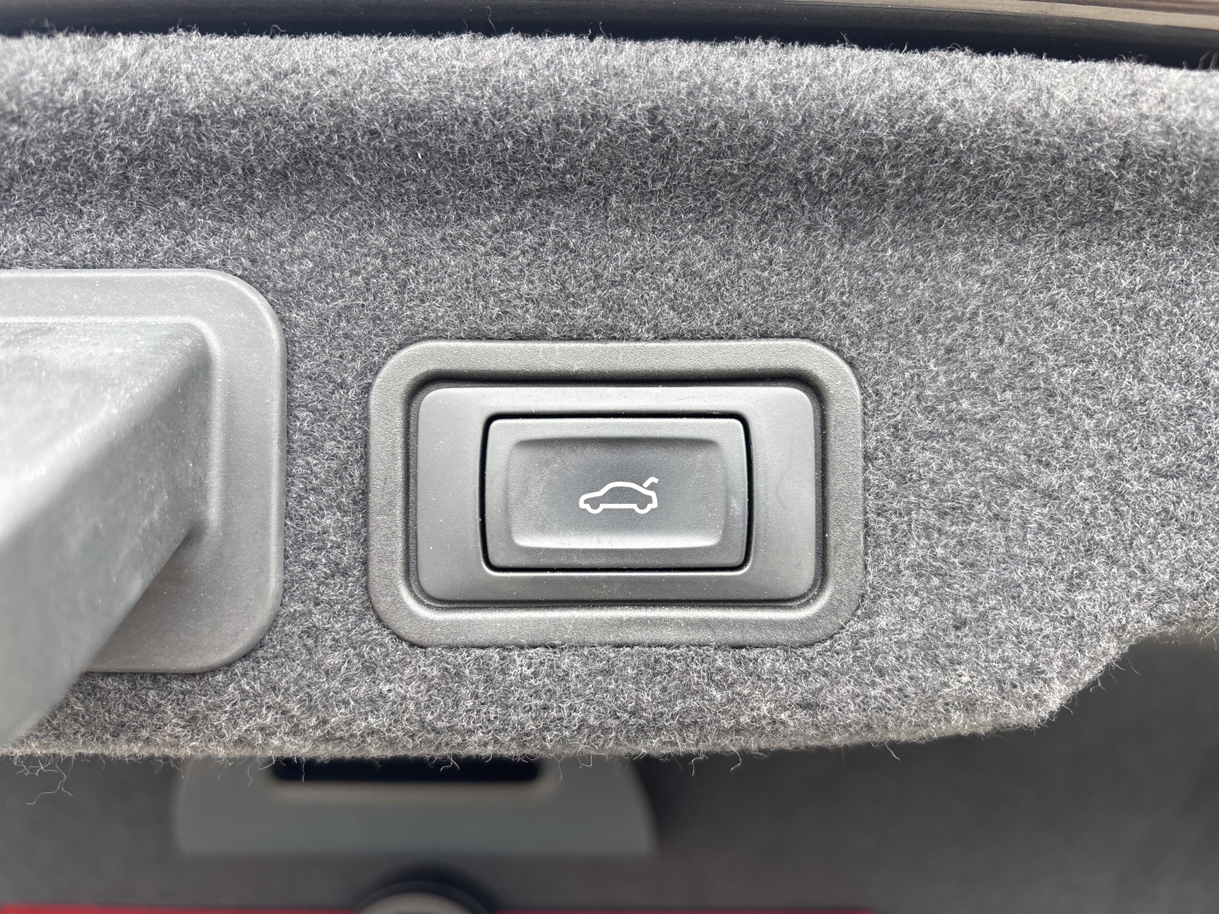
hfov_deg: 67.3
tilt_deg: +12.9
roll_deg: -3.1
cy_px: 457
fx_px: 916
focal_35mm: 26
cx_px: 610
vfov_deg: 53.1
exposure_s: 1/172
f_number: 1.6
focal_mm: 5.96
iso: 50
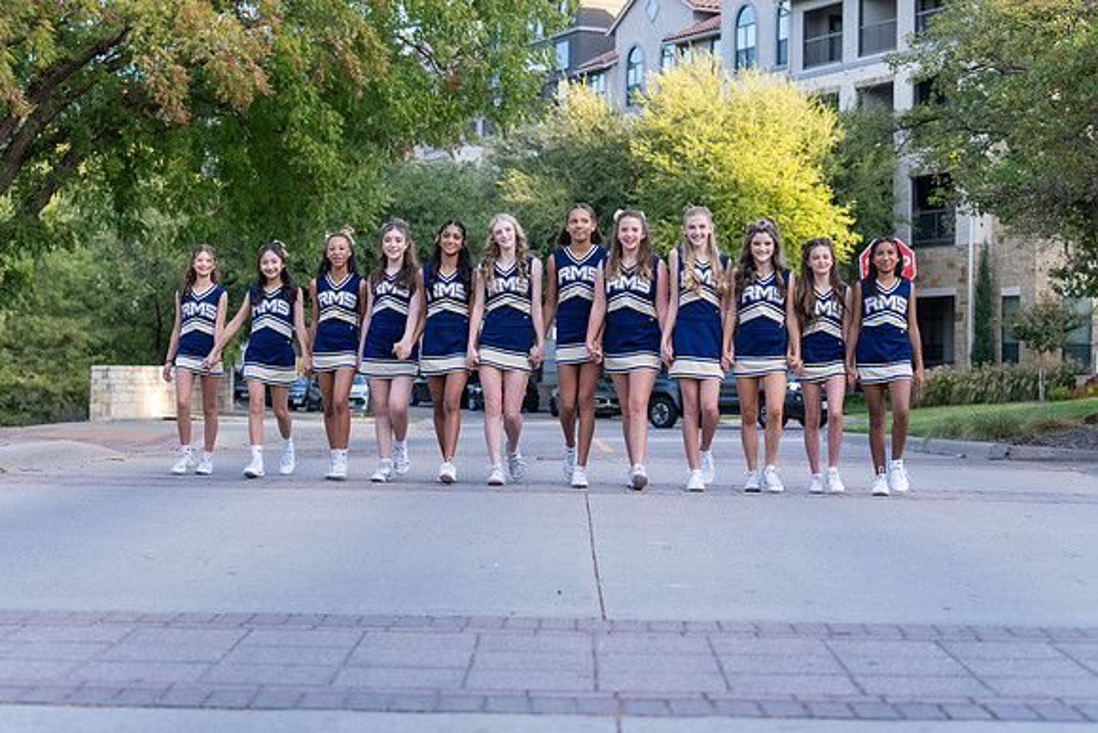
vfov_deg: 19.5
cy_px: 366
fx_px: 2135
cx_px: 549
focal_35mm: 70
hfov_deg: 28.8
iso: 1600
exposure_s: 1/1600
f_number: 4
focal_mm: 70
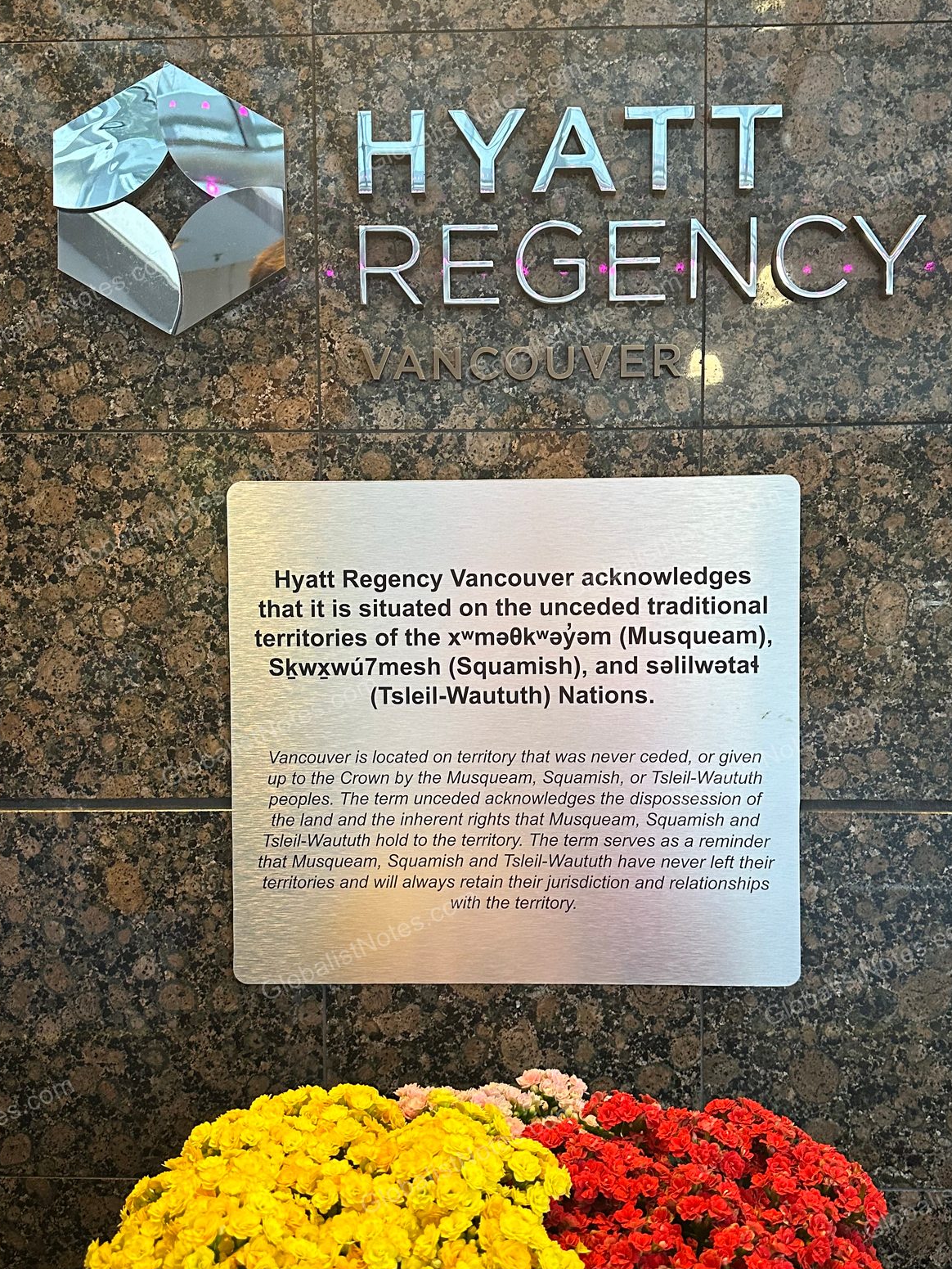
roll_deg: +0.2
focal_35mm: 33
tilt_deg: -2.3
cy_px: 630
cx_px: 498
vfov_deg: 55.3
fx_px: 1210
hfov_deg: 43.0
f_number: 1.78
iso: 400
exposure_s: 1/60
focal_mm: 6.86
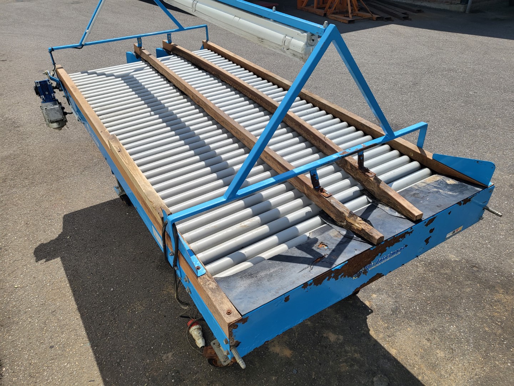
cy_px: 193
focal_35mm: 26
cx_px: 257
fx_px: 386
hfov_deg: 67.3
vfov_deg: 53.1
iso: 50
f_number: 1.8
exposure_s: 1/2722
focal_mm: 4.25
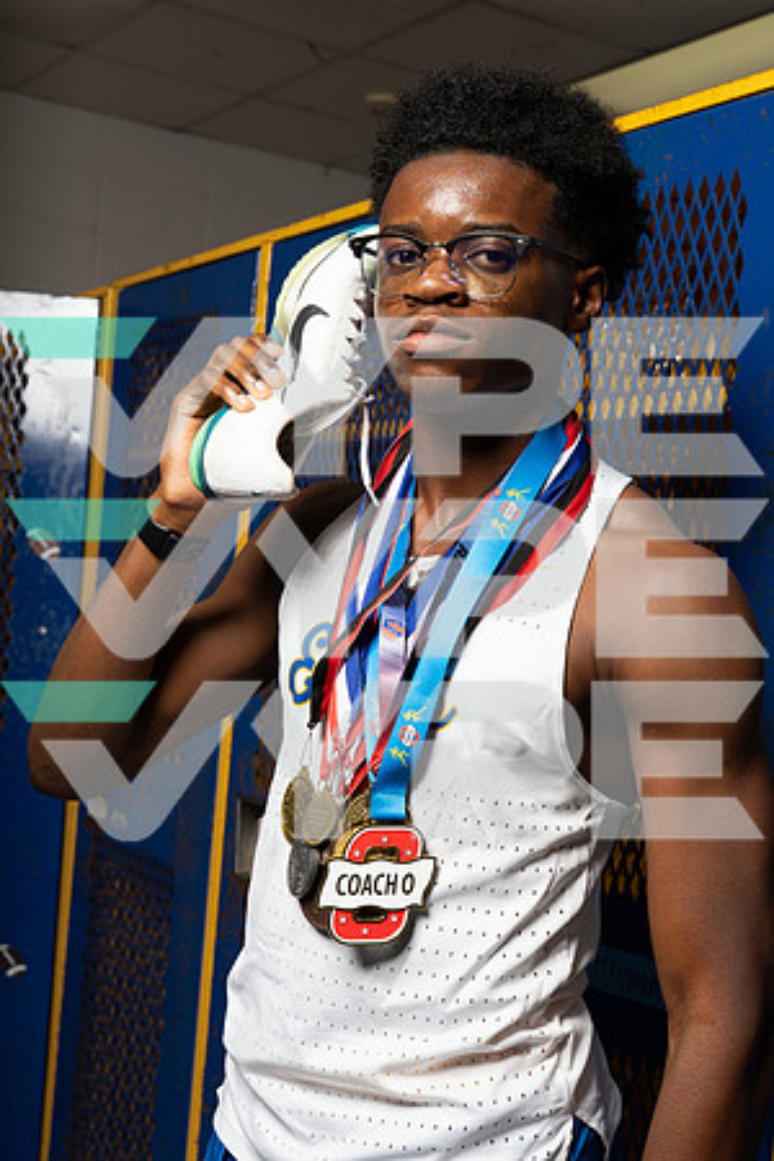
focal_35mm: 50
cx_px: 387
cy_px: 580
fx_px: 1612
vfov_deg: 39.6
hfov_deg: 27.0
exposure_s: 1/250
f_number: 8
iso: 125
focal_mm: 50
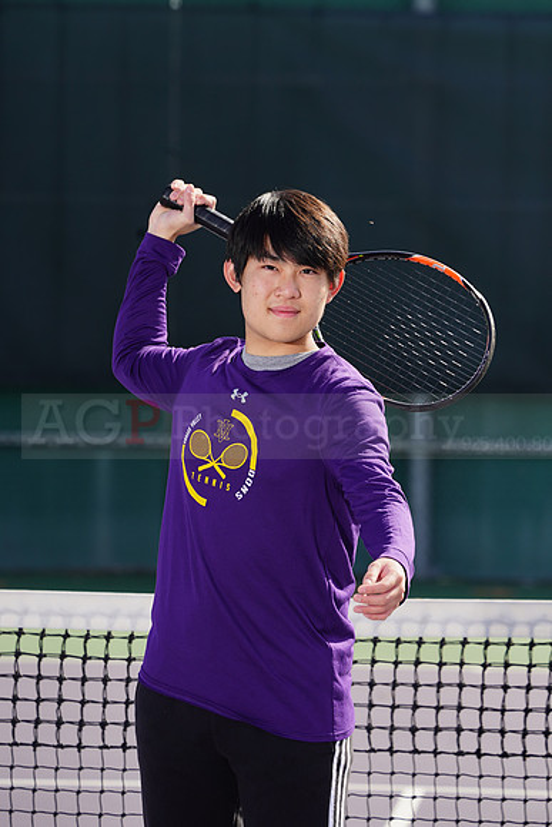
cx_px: 276
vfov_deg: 7.3
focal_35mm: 282
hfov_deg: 4.9
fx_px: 6482
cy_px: 414
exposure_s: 1/250
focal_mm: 282
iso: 100
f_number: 8
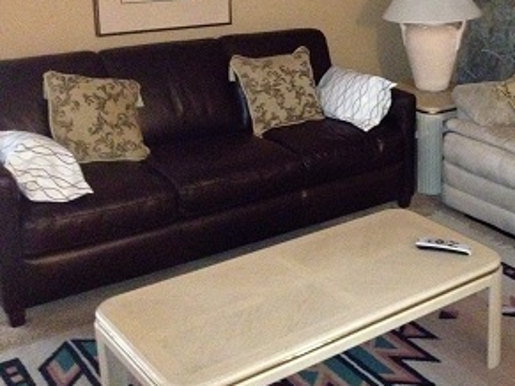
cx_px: 432
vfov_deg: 24.5
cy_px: 90
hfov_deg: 31.6
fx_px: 877
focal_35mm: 59
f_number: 2.4
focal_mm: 4.28
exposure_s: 1/16
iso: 800
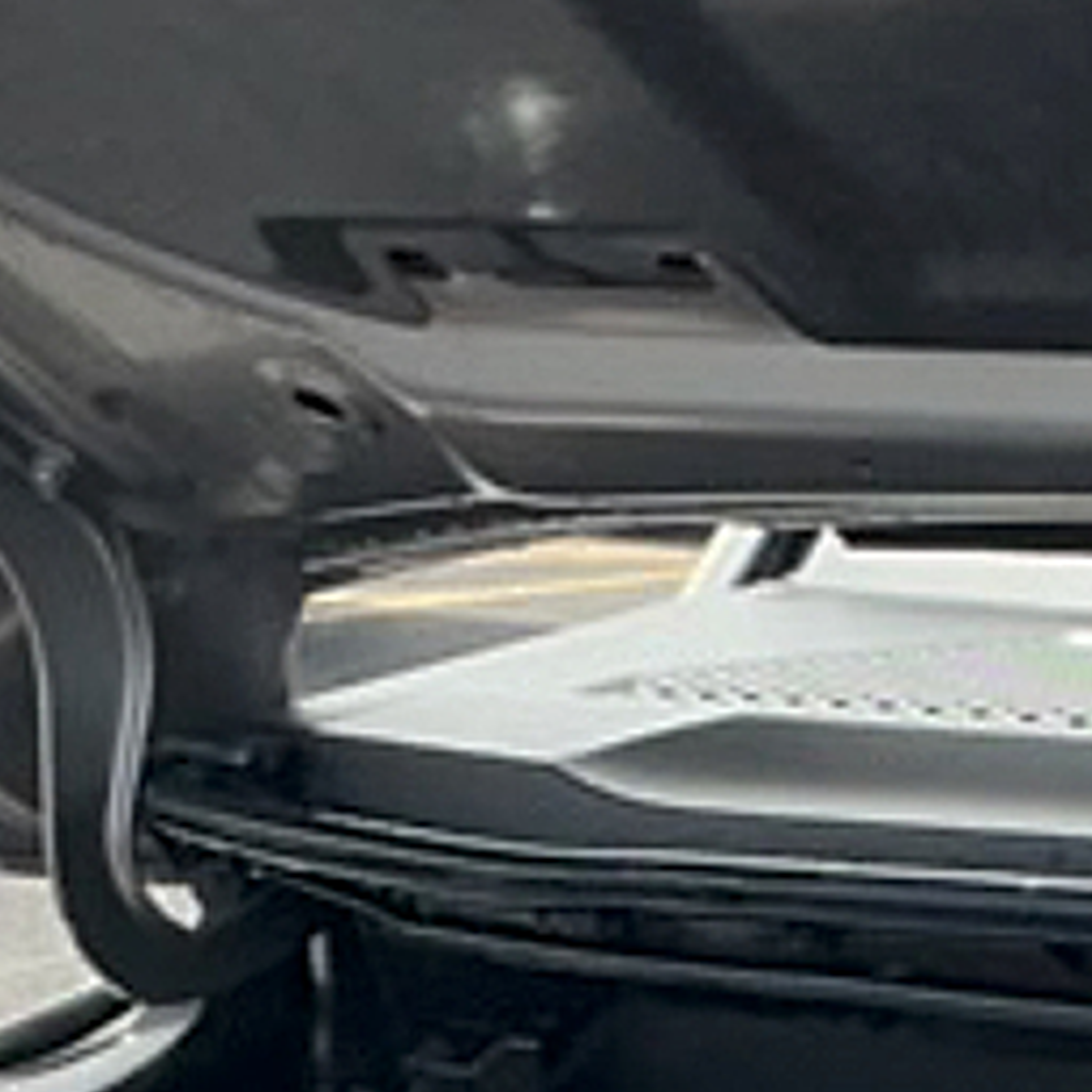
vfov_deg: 10.1
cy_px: 1843
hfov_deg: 10.4
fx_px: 5925
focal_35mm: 166
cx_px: 1096
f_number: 1.8
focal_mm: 3
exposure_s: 1/514
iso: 25
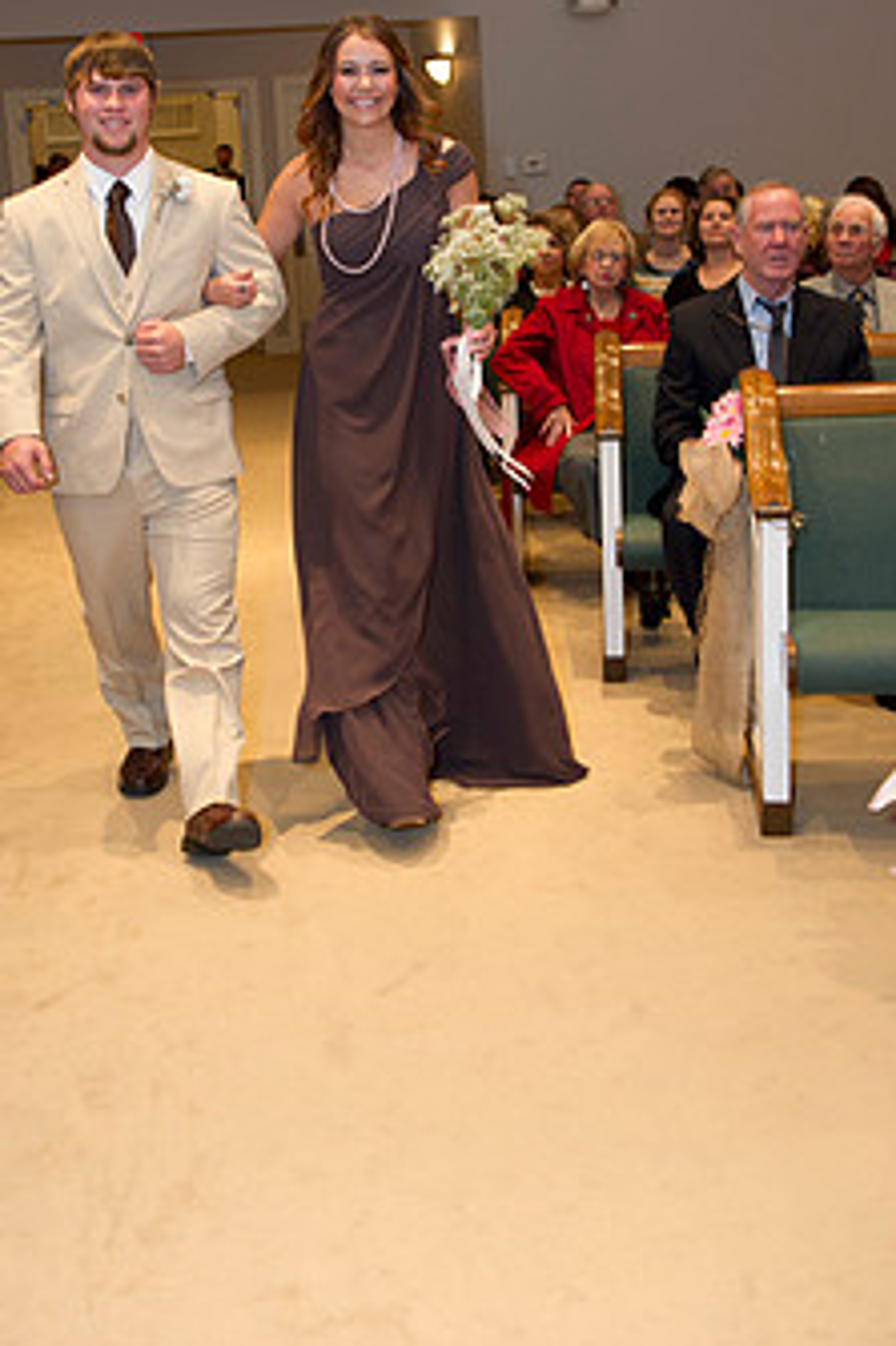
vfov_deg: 44.9
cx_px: 344
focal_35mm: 43
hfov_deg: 31.0
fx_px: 1607
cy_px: 470
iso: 1250
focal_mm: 32
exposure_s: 1/80
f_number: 4
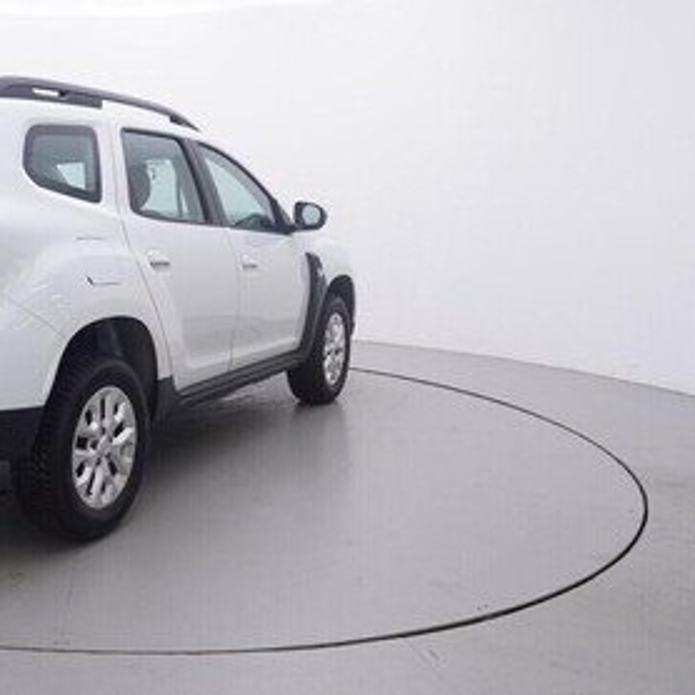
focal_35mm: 38
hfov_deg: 39.9
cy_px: 309
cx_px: 39
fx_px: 860
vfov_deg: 44.0
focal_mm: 15
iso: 200
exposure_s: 1/80
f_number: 5
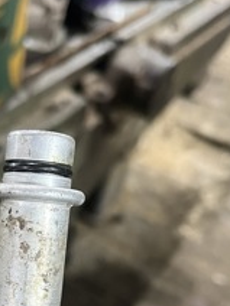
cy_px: 258
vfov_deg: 31.6
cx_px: 20
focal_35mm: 59
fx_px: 523
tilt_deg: -47.7
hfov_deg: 24.1
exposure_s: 1/33
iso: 400
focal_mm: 5.1
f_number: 1.6
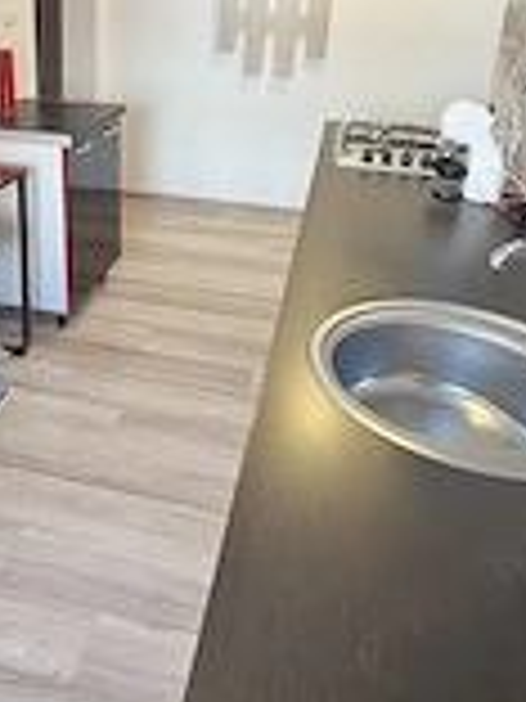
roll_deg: -2.3
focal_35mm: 36
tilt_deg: -19.4
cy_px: 202
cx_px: 153
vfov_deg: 49.9
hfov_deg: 38.9
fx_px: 729
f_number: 2.2
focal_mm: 2.22
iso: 125
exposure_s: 1/50
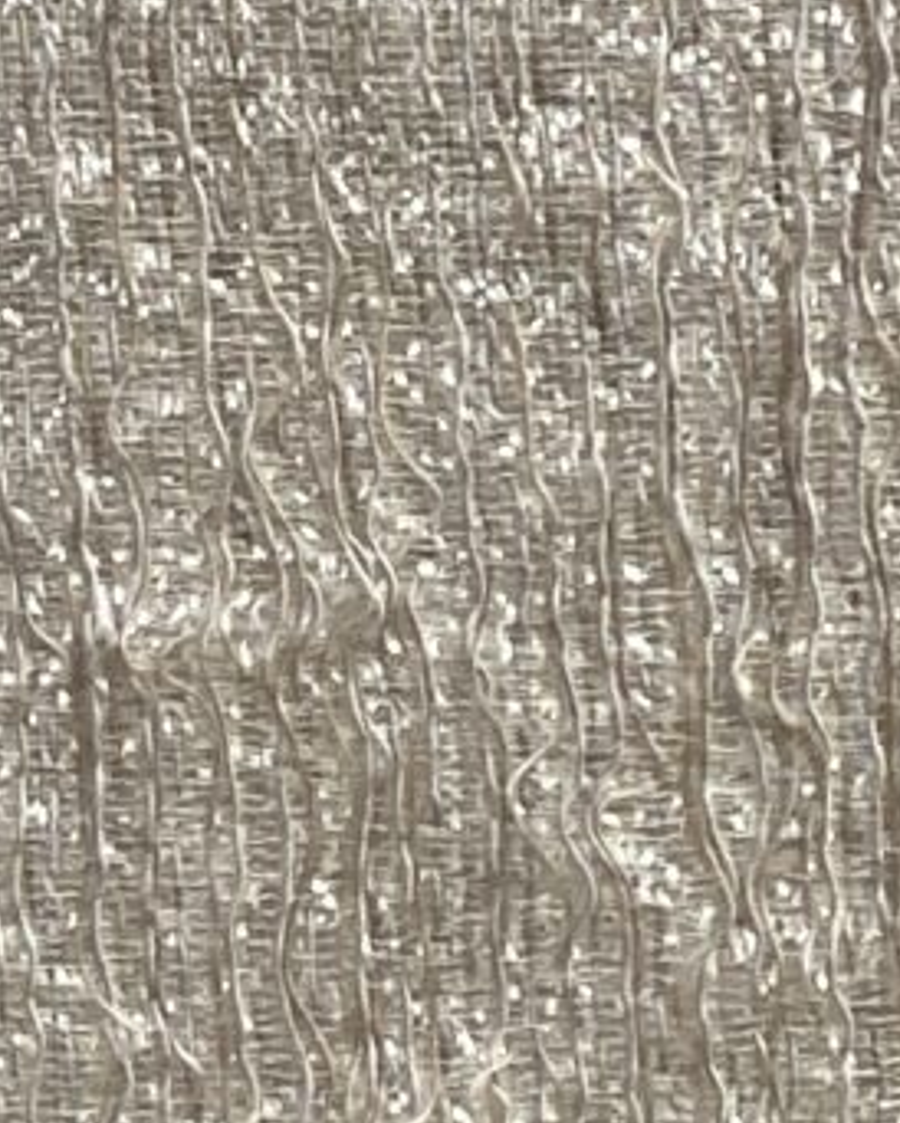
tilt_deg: -22.9
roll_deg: -1.7
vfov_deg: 4.9
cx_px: -1977
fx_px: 12641
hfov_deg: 3.9
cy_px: -1645
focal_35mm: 380
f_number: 2
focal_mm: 6
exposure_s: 1/340
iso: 20
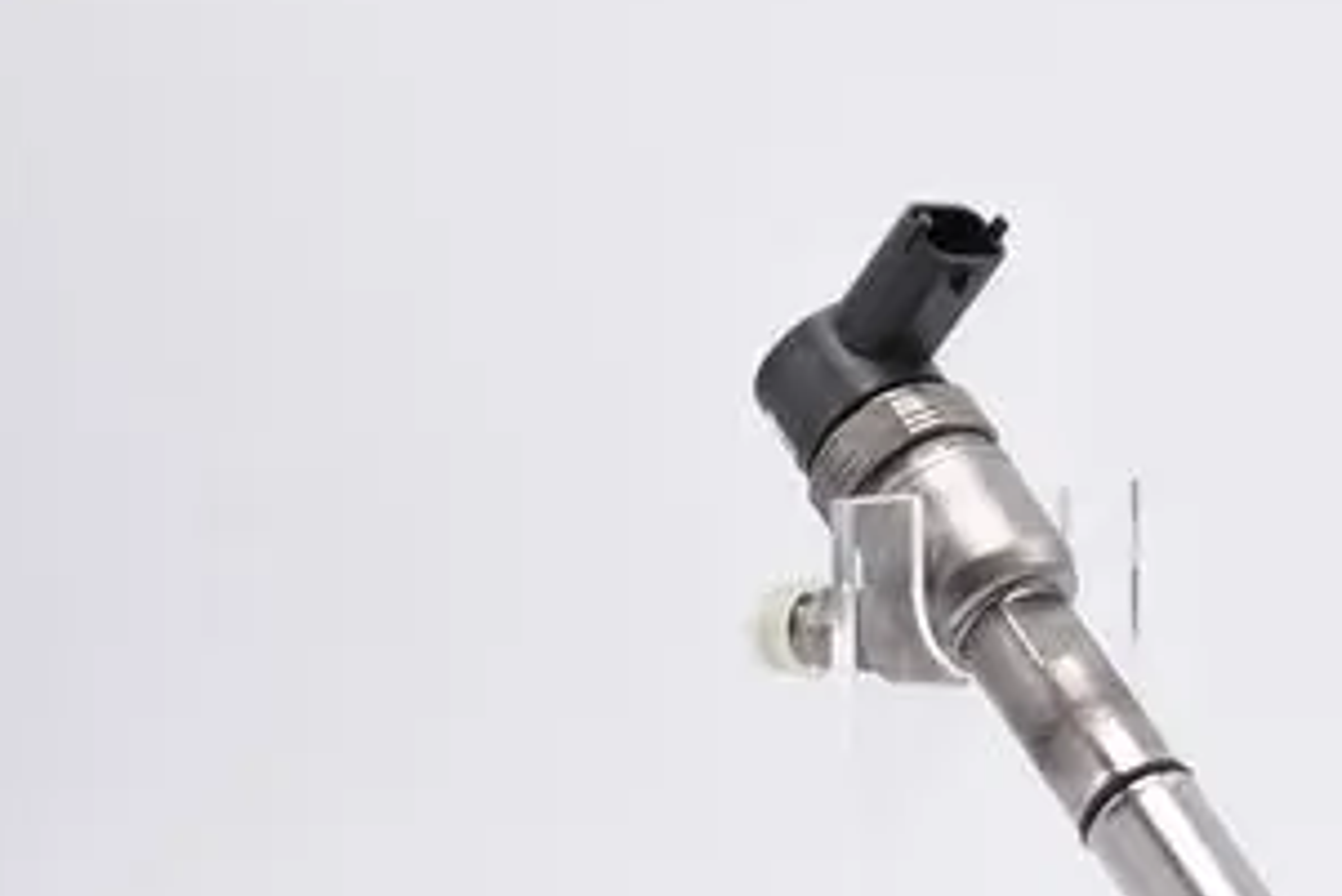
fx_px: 10032
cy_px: 825
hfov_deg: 7.6
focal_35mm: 269
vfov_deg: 5.1
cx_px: 1039
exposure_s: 1/200
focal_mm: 90
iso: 100
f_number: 3
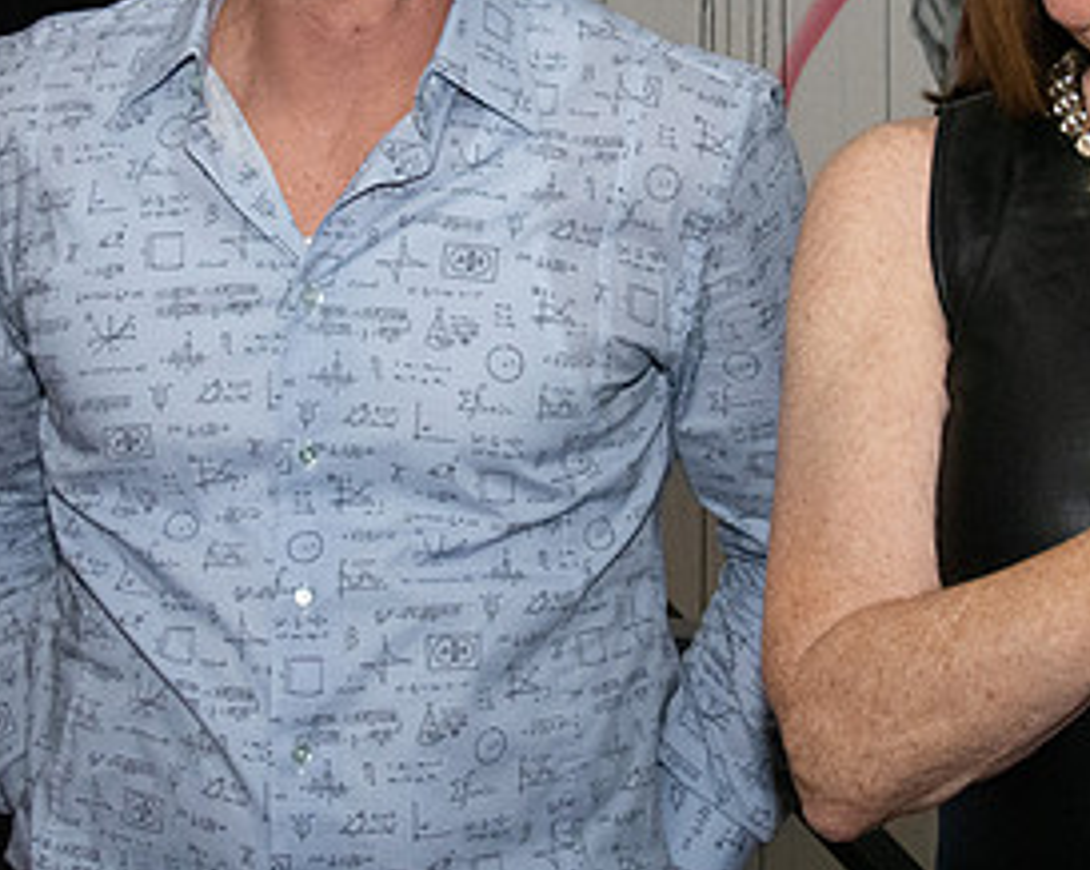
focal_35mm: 129
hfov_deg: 14.9
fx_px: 4159
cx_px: 599
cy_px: 55
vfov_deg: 11.9
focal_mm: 40
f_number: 14
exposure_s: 1/200
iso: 5000
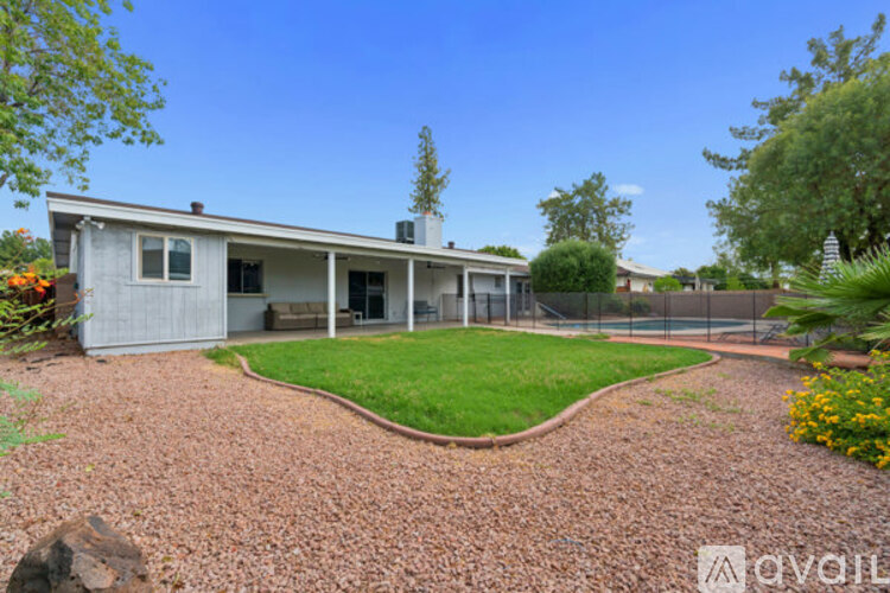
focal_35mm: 15
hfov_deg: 100.4
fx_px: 371
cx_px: 445
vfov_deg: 77.3
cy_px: 296
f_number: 8
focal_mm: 10
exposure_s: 1/125
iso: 100
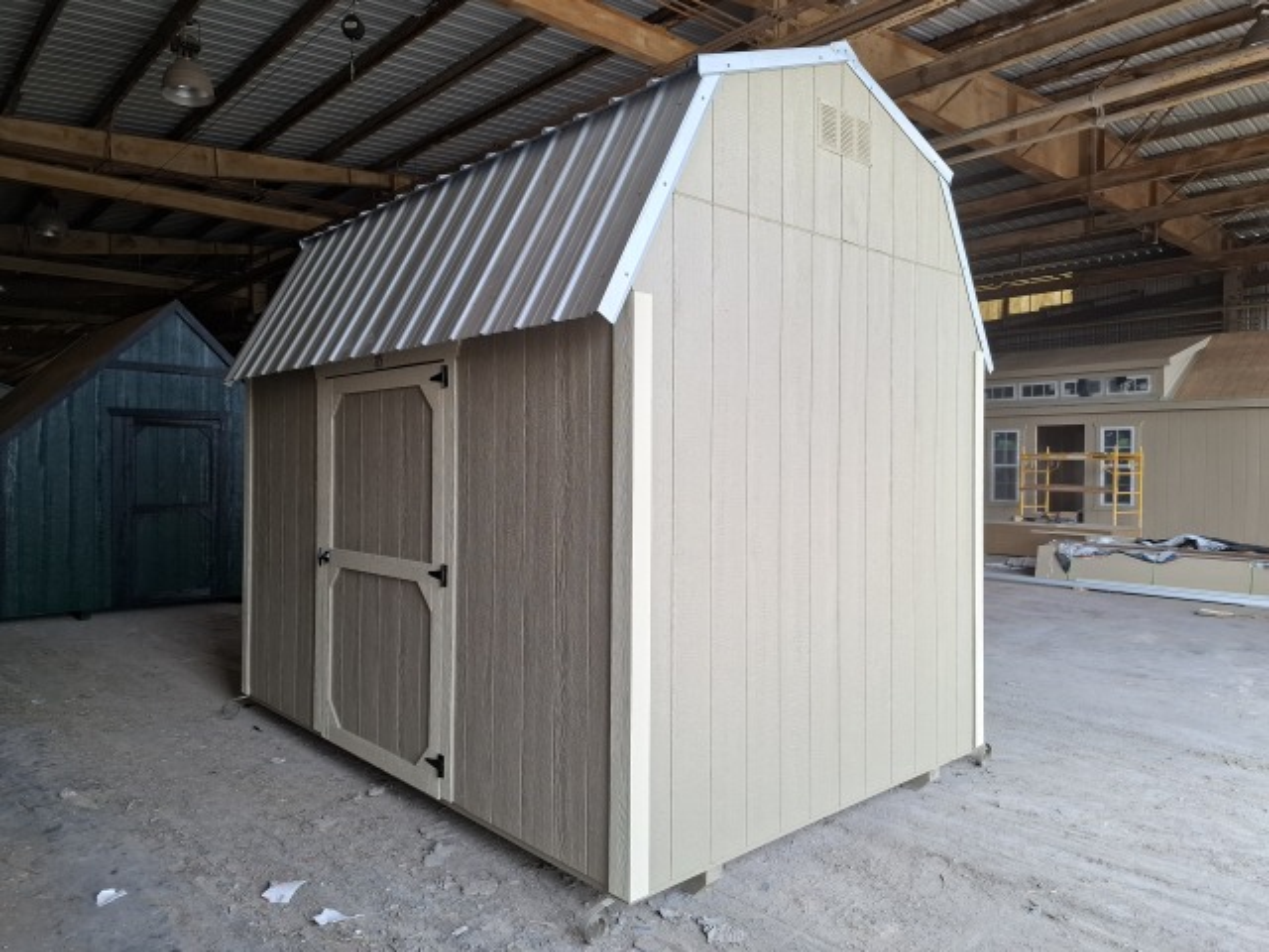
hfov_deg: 73.9
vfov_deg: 58.9
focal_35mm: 23
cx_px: 634
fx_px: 843
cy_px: 476
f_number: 1.8
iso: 50
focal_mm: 5.54
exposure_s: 1/165
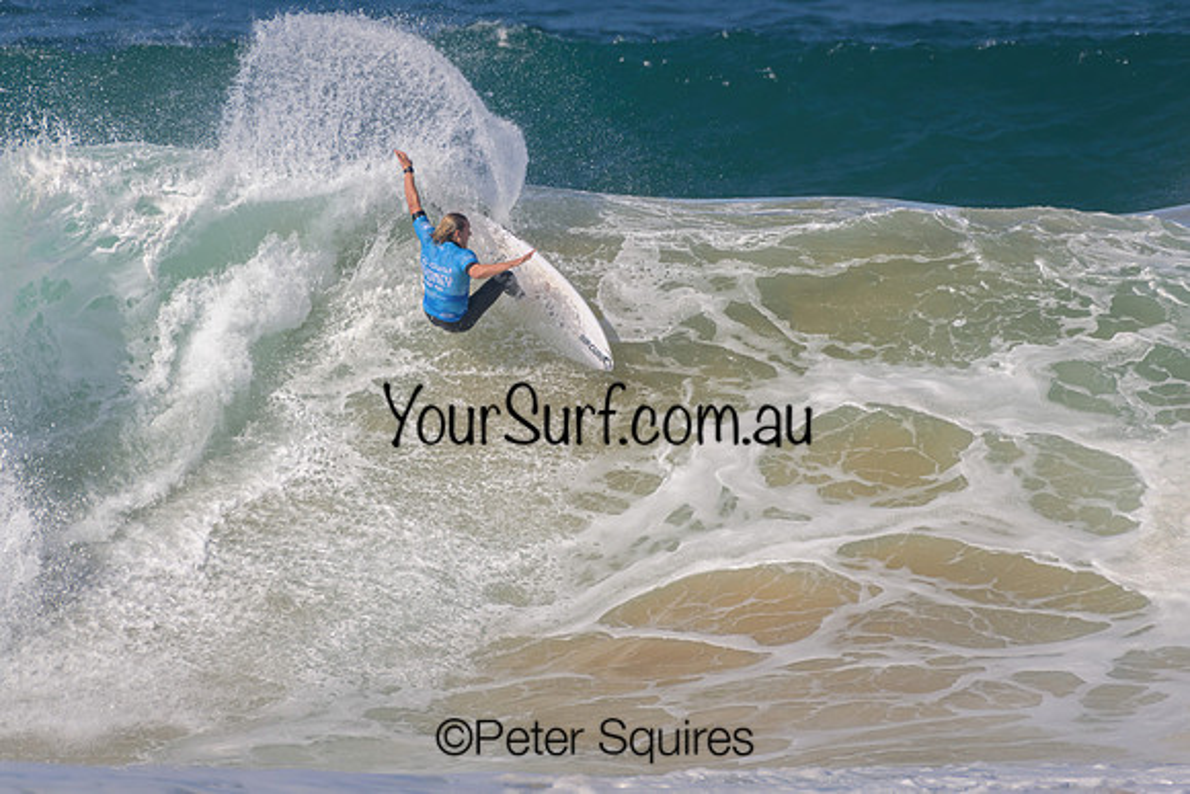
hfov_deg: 2.1
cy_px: 397
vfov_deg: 1.4
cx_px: 595
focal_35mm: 1000
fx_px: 33062
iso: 360
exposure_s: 1/1250
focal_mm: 1000
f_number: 11
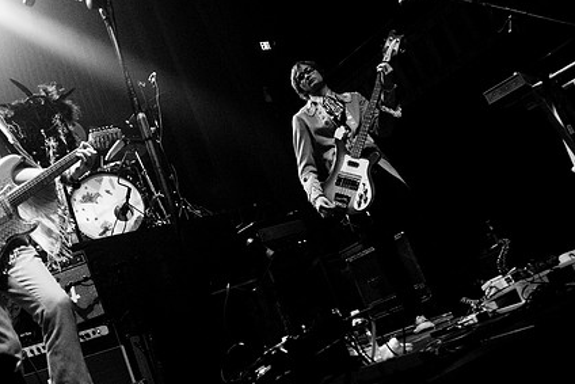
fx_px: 655
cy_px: 166
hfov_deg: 46.6
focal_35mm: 41
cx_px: 190
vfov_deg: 32.6
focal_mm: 20
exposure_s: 1/250
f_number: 2.8
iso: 640
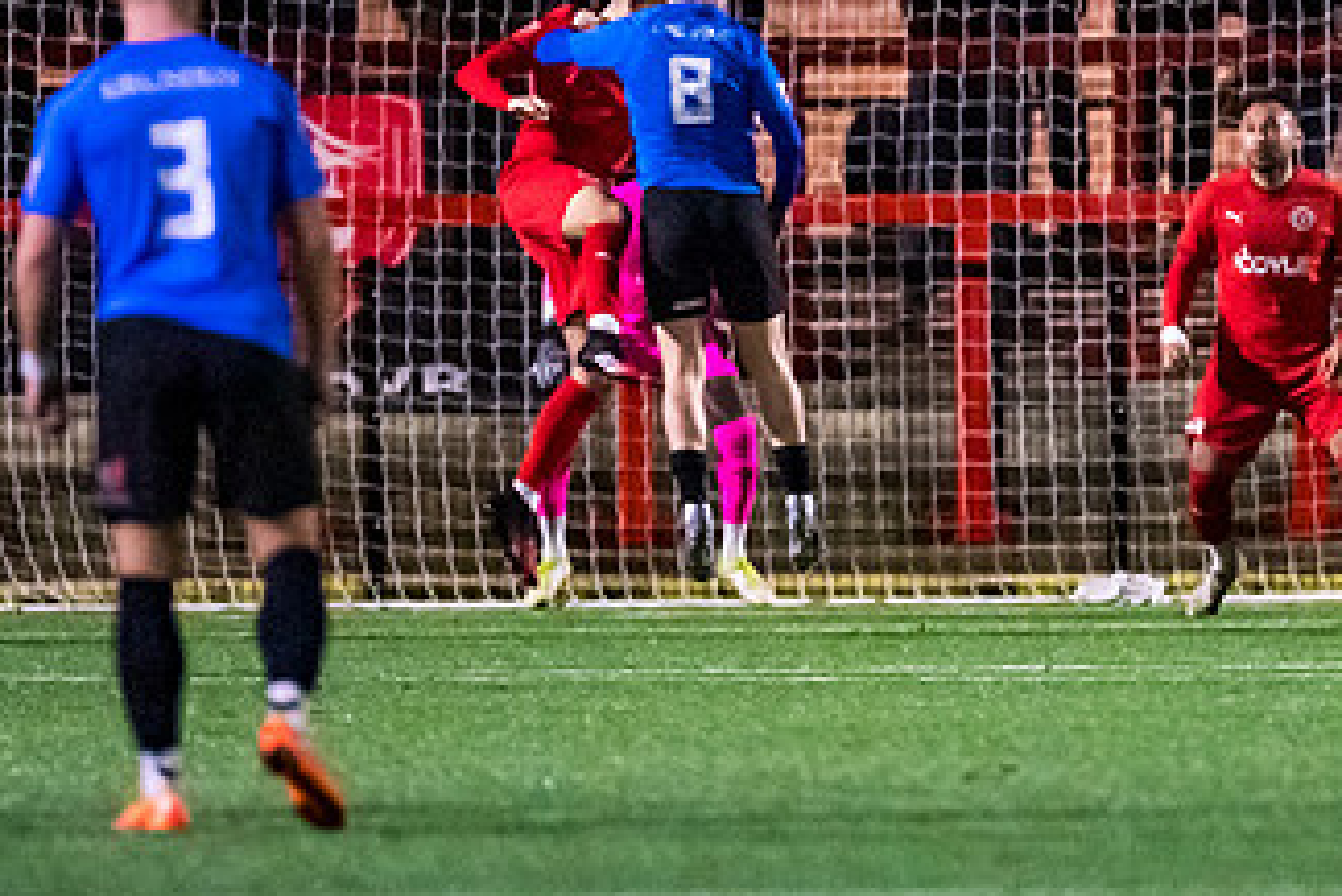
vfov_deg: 1.5
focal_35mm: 907
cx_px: 1093
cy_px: 267
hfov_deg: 2.3
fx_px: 33824
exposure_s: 1/1000
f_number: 2.8
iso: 8000
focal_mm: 300
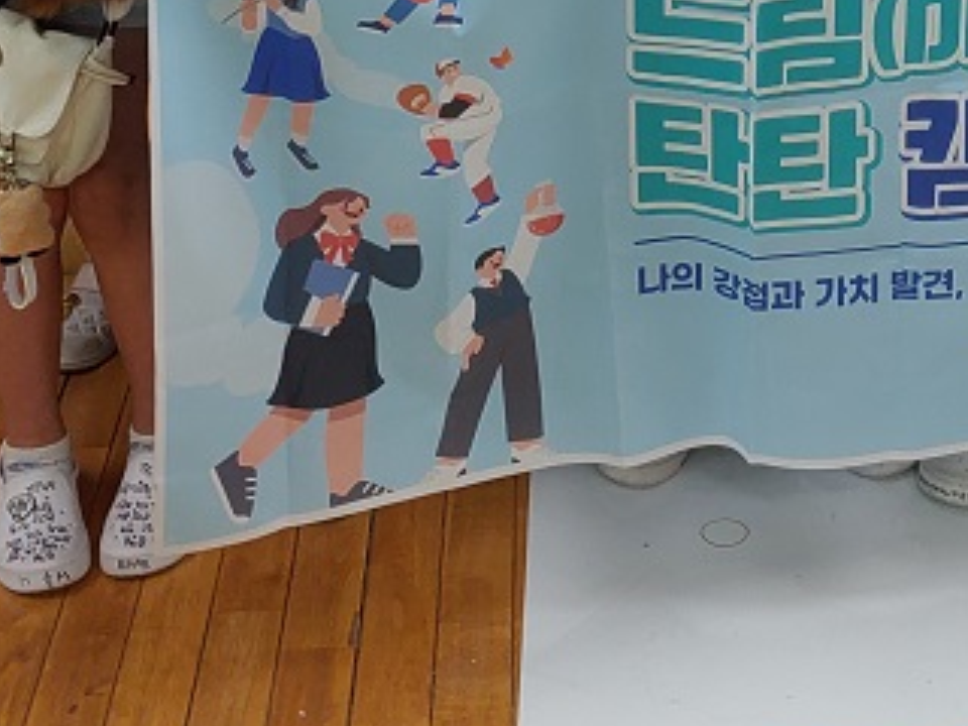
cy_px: -402
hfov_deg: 23.8
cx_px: 859
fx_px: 2237
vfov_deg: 16.6
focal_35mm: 80
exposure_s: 1/60
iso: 50
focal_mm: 4.23
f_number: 1.5
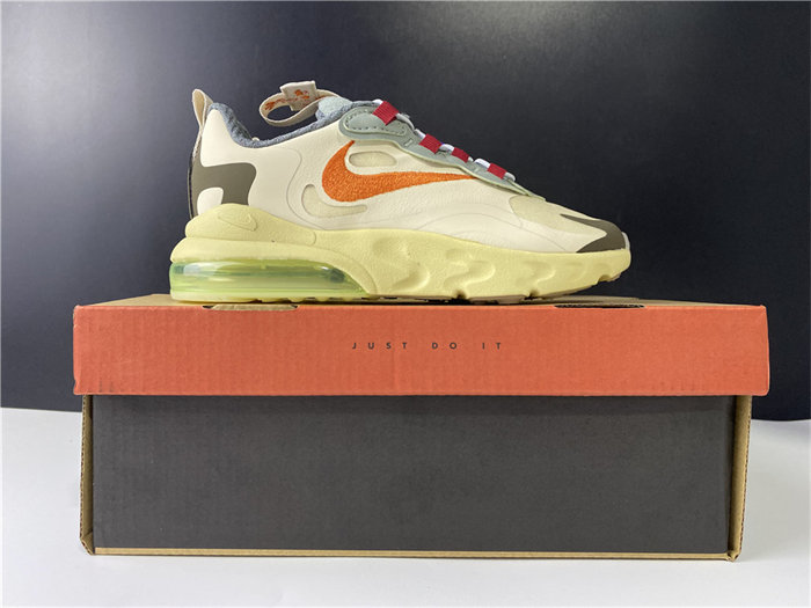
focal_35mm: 26
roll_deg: -0.7
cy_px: 304
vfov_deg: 53.1
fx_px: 609
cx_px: 406
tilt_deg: -0.3
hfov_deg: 67.3
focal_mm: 4.25
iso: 200
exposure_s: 1/60
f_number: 1.8
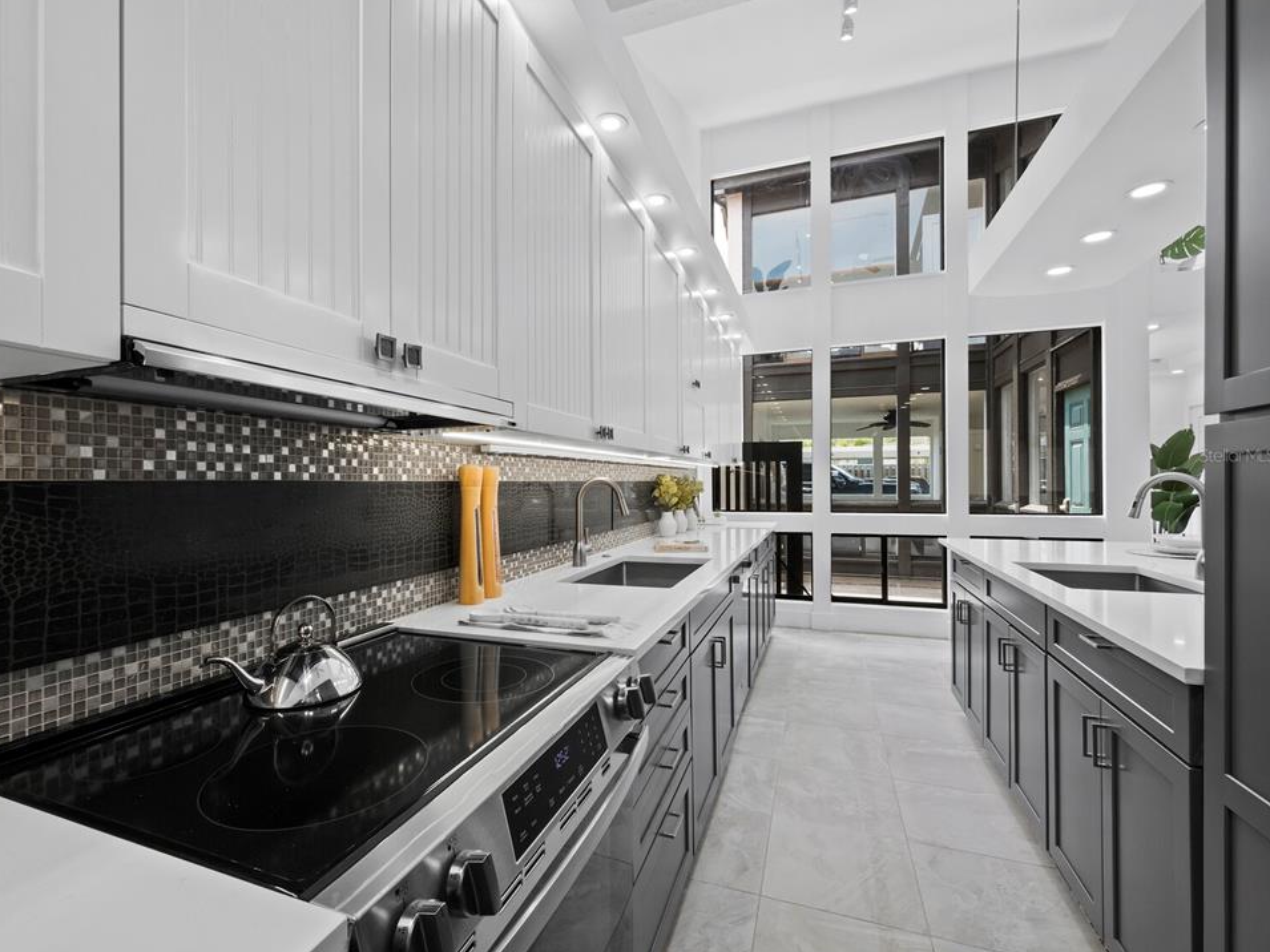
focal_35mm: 15
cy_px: 455
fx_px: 550
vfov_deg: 81.7
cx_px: 600
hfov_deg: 98.1
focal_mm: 7
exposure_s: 1/20
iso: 400
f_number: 11
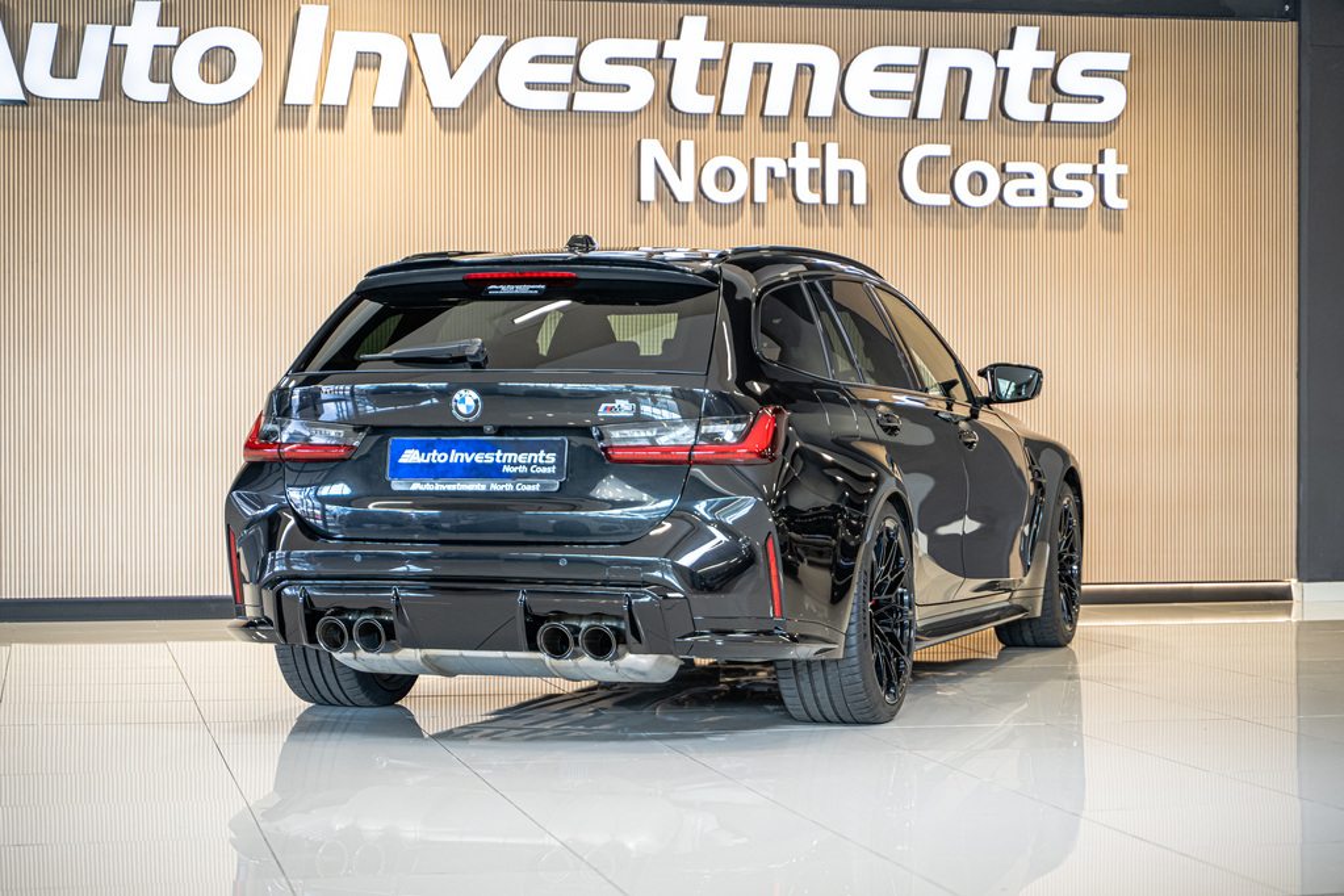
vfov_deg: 18.2
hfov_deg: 27.0
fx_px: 2800
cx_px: 672
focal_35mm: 75
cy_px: 448
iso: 640
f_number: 2.8
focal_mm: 75
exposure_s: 1/125
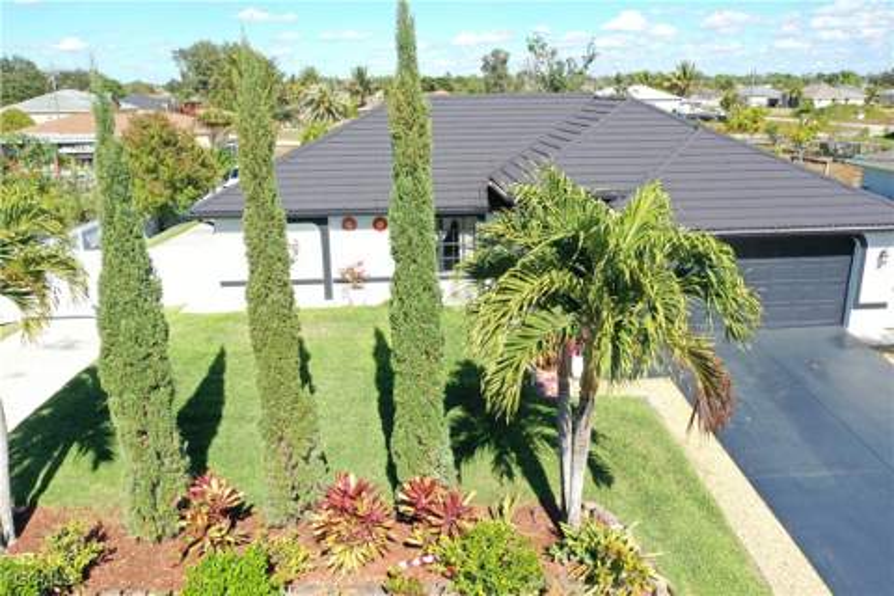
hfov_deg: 65.5
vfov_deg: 46.4
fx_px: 695
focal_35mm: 28
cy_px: 298
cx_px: 447
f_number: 5
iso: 100
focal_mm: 10.26
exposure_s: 1/320
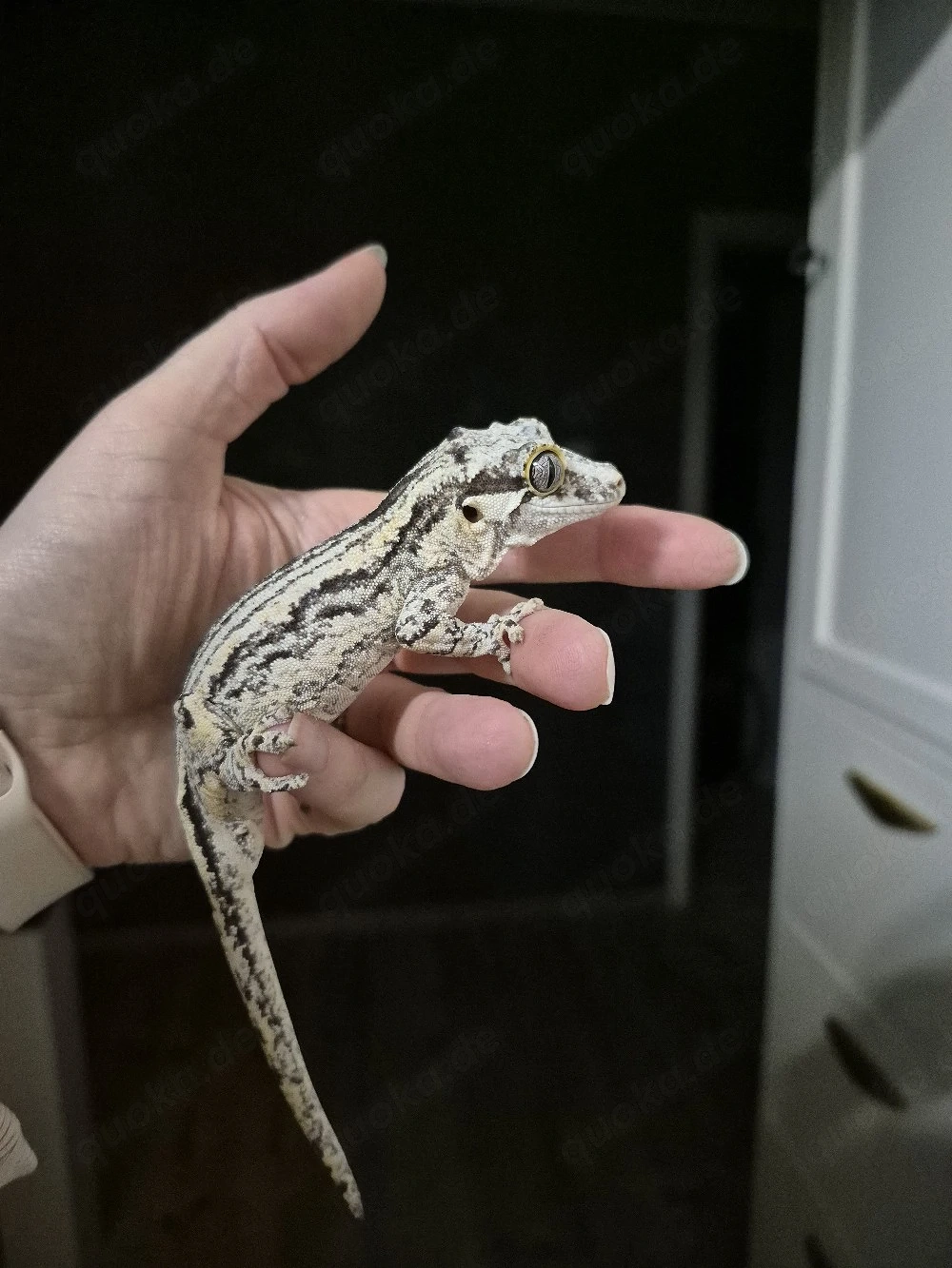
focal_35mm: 23
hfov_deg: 58.9
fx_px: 843
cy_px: 634
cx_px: 476
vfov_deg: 73.9
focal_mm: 5.4
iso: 2000
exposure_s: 1/50
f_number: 1.8
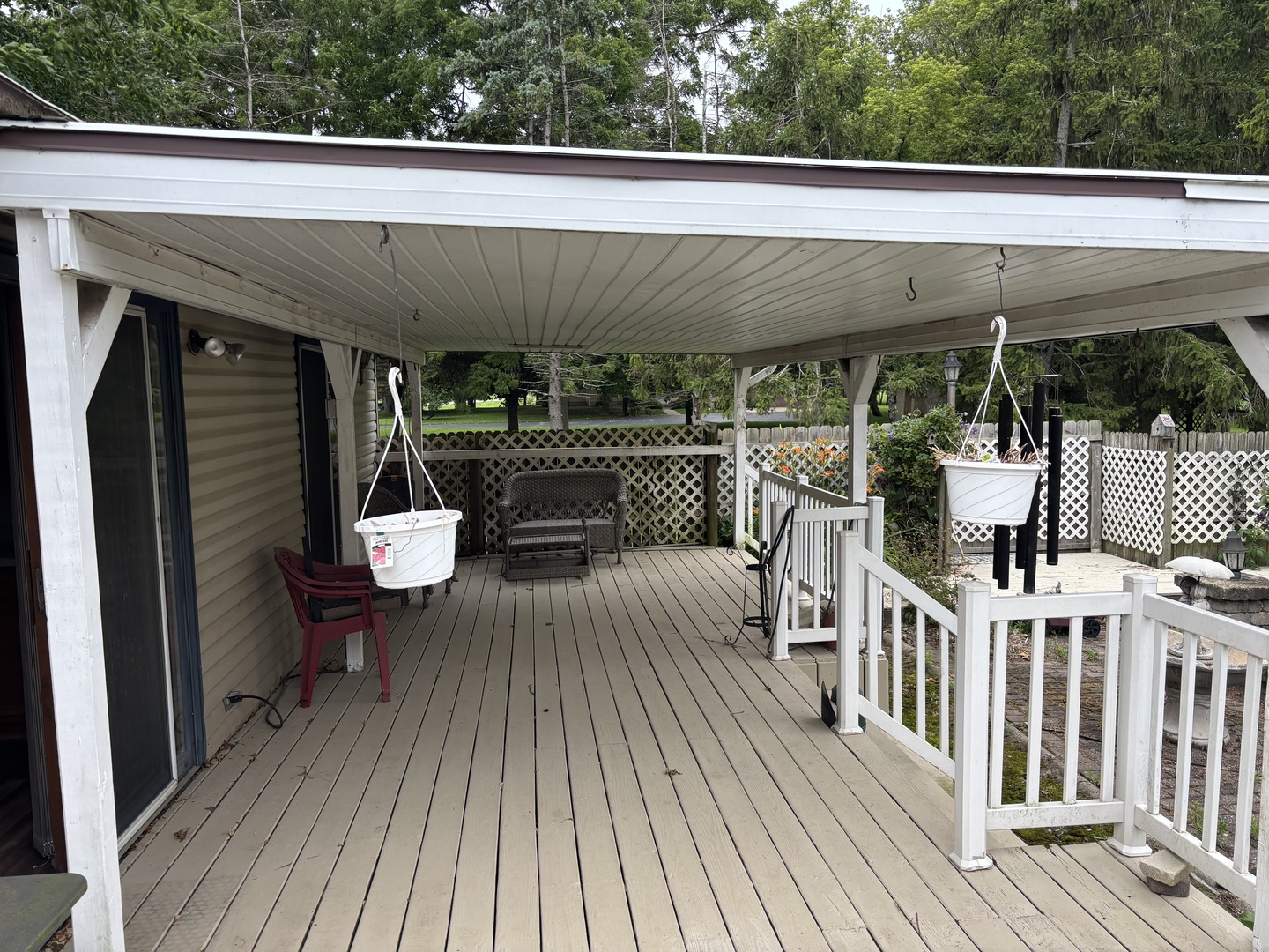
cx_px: 634
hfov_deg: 67.3
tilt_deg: -6.6
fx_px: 953
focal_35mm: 26
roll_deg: +1.0
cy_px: 476
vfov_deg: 53.1
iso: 50
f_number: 1.6
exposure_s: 1/571
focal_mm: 5.96
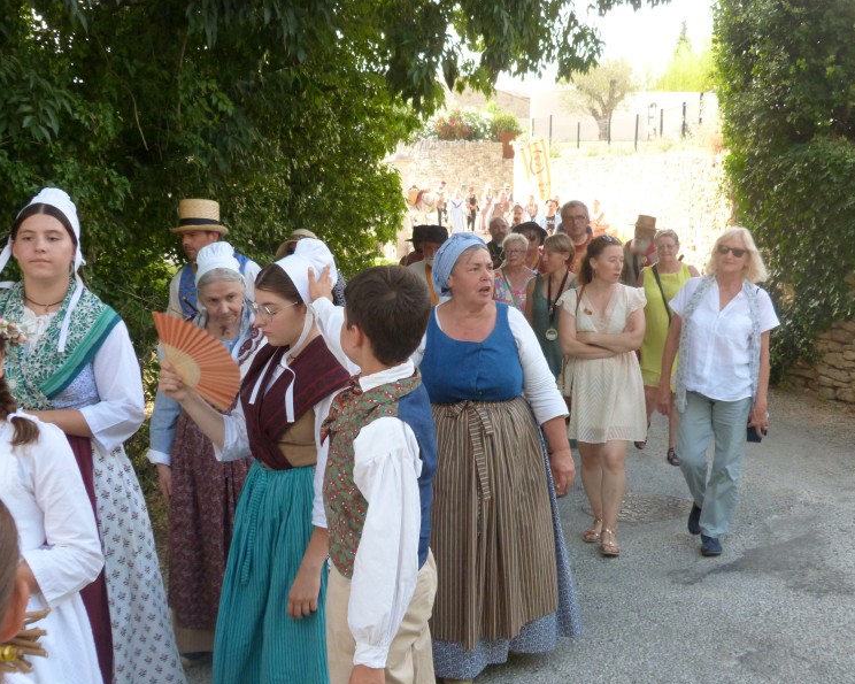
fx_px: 1063
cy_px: 343
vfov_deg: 35.7
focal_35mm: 42
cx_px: 440
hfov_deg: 43.8
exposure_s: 1/250
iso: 320
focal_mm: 7.1
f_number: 3.1
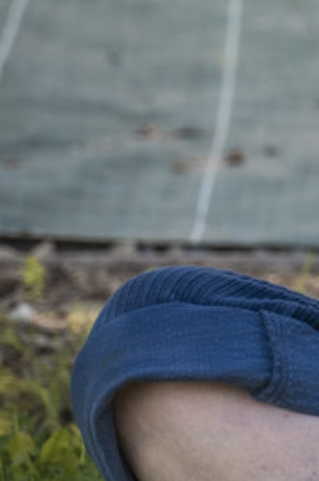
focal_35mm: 305
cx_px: 767
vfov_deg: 6.8
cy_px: 126
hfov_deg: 4.4
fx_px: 4063
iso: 250
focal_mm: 55
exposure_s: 1/2500
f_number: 2.8
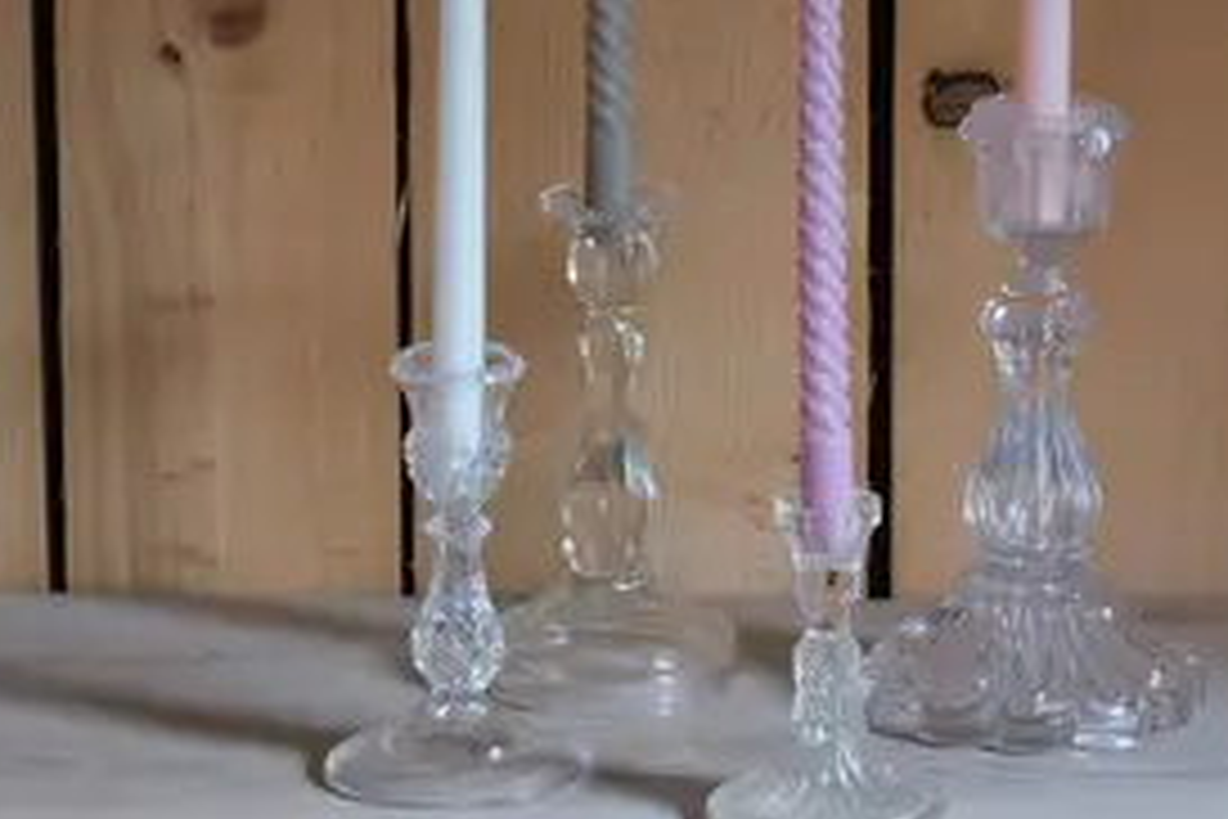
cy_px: 133
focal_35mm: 154
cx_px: 765
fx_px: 5253
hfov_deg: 13.3
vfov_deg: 8.9
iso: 5000
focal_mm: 56
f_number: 8
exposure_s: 1/80
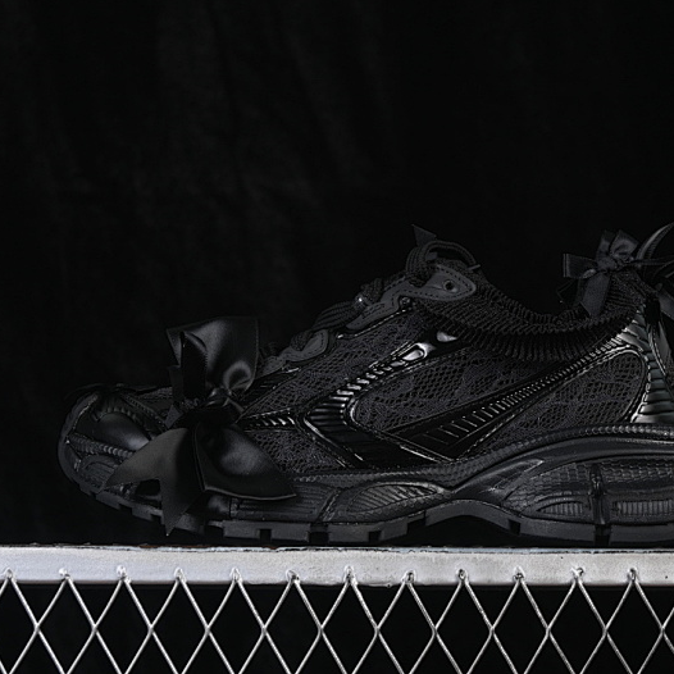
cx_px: 414
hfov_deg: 17.9
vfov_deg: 17.9
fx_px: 2137
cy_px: 334
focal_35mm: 97
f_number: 6.3
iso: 160
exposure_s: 1/60
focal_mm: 50
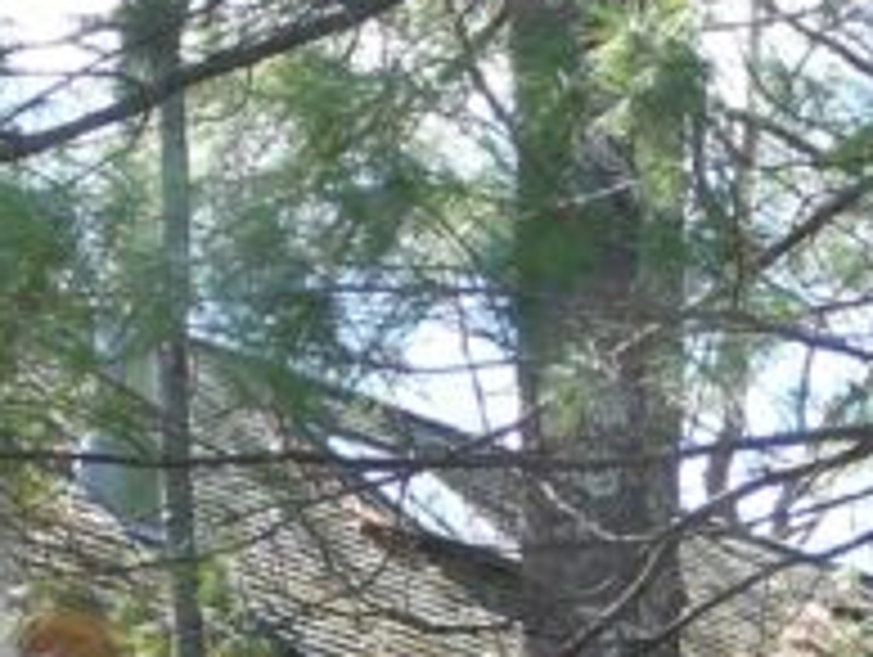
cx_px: 943
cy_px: 1156
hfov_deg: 9.6
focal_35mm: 203
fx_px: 5126
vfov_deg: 7.1
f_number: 2.8
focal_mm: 6
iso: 100
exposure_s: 1/160
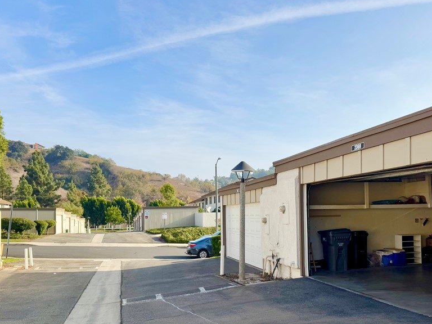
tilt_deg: +1.9
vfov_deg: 43.8
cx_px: 232
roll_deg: +1.9
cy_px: 205
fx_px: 399
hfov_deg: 56.8
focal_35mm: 32
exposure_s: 1/4310
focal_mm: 6.76
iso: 80
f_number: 1.78
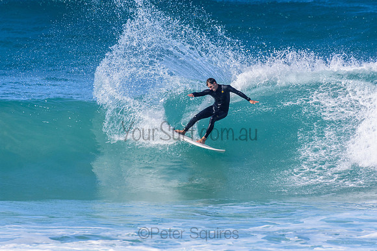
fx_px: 7856
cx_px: 188
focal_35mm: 750
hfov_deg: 2.7
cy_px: 126
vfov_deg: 1.8
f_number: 5.6
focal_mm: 500
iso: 320
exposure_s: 1/2000
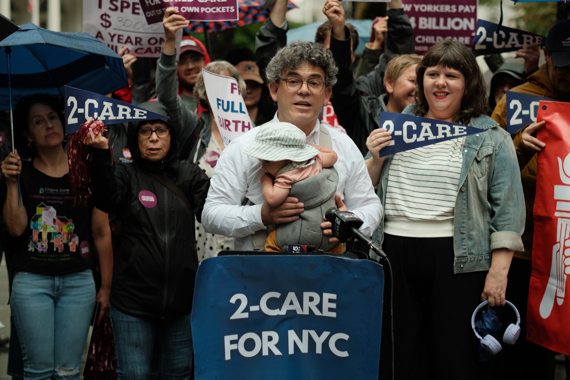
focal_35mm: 84
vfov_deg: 16.3
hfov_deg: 24.2
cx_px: 285
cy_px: 190
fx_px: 1330
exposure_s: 1/1000
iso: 400
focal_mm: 56
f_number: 2
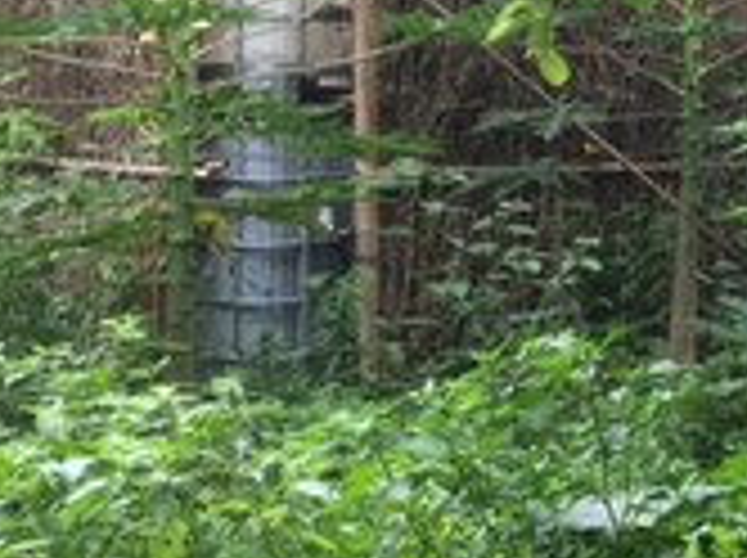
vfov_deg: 13.0
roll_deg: +0.2
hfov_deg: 15.6
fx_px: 2413
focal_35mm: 112
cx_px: 1260
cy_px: 9
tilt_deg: +0.6
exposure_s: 1/120
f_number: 2.2
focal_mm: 4.15
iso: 32
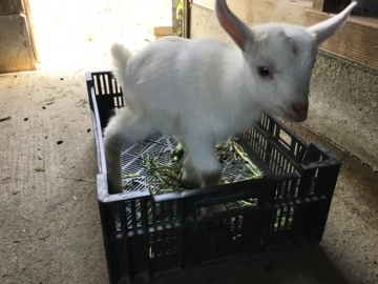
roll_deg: +0.3
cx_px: 189
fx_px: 339
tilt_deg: -30.4
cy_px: 142
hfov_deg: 58.4
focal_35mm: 31
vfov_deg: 45.4
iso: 25
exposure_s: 1/30
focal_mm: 3.3
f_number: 2.4
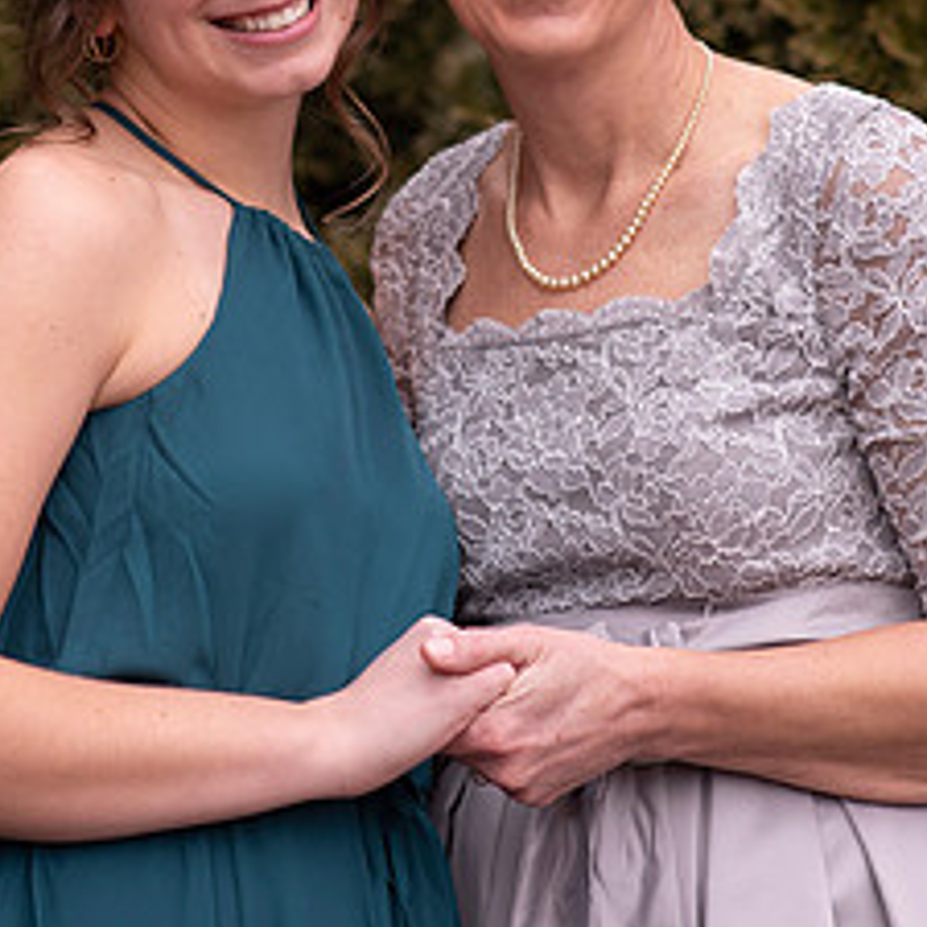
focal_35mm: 186
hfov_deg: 9.4
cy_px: 159
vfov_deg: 9.4
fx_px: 5635
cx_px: 420
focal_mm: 85
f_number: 2.5
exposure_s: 1/125
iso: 100
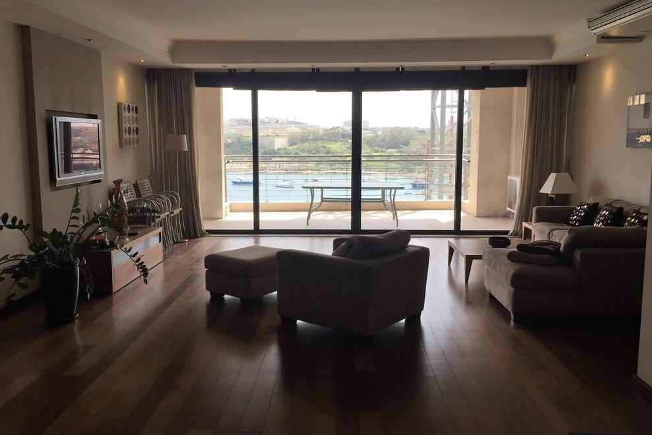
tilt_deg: -6.8
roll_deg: -0.6
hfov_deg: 60.3
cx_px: 321
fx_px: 561
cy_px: 212
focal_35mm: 31
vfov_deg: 42.3
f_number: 2.2
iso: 32
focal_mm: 4.15
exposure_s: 1/581
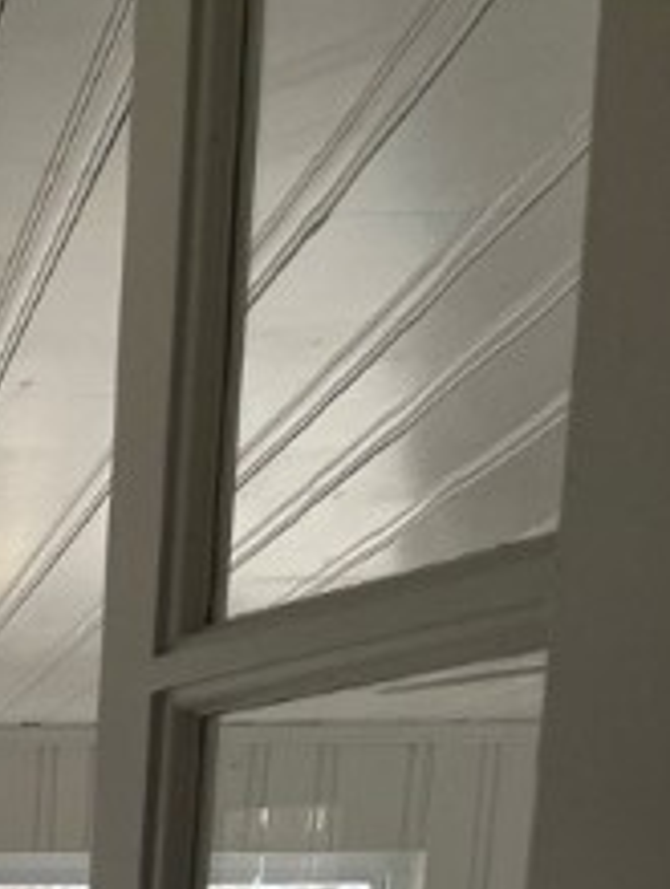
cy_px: 1506
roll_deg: -0.8
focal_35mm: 91
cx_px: -414
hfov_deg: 14.8
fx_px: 2342
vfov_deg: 18.0
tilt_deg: -11.7
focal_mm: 4.2
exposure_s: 1/60
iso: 80
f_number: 1.6
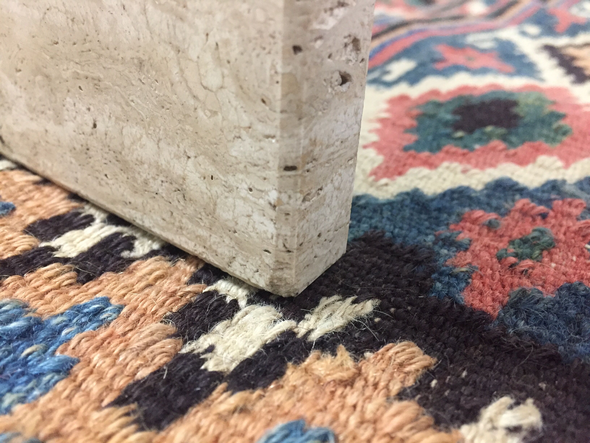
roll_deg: -5.0
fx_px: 494
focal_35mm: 29
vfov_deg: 48.2
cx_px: 295
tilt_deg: -29.1
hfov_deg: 61.7
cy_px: 222
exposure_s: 1/17
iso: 250
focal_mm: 4.15
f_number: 2.2
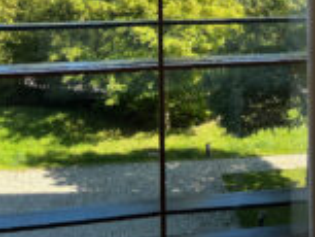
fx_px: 556
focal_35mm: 61
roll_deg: +0.0
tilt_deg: -2.1
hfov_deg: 30.8
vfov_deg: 22.7
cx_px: 255
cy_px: -23
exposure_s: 1/529
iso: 50
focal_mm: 5.1
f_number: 1.6
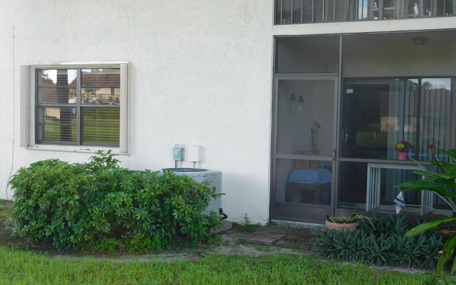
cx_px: 228
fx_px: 671
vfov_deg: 23.9
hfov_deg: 37.5
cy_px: 173
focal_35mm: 54
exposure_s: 1/40
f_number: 4.1
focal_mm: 8.9
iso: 125
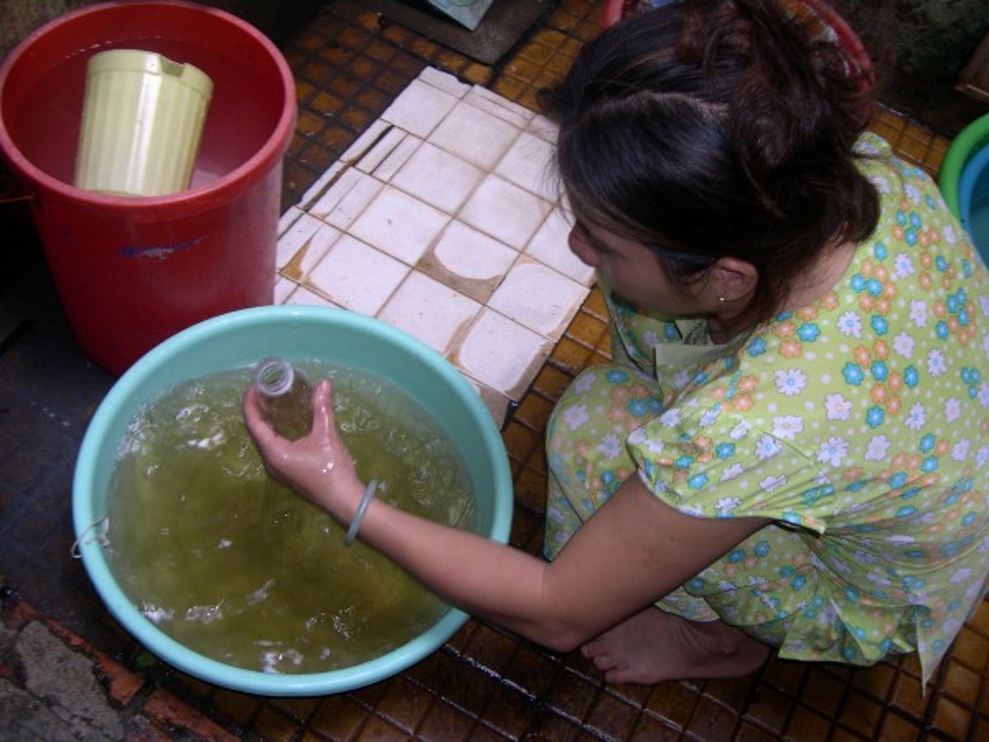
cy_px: 371
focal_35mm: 38
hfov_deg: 49.0
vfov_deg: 37.7
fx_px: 1086
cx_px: 494
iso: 100
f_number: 2.8
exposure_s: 1/30
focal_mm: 8
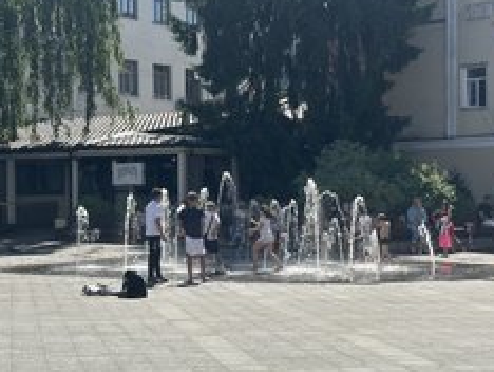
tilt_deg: +1.0
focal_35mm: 82
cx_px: 270
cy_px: 186
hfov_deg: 23.8
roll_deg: +0.9
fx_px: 1171
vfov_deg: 18.0
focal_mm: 6.86
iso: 64
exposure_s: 1/4367
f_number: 1.78
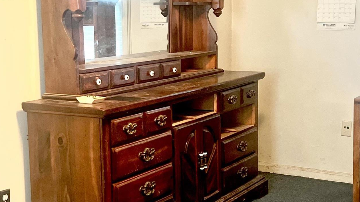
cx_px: 184
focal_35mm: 69
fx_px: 659
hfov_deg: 30.6
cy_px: 108
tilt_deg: -9.9
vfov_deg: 17.5
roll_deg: +0.6
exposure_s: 1/60
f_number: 1.5
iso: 500
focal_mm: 5.7
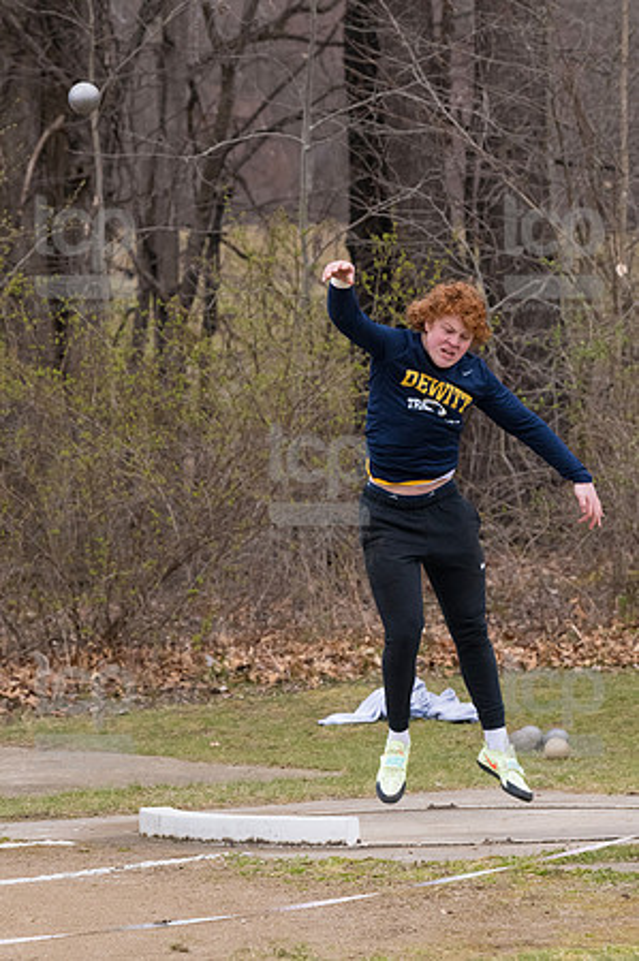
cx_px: 320
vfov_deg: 7.6
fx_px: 7205
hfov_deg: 5.1
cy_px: 480
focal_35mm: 270
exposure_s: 1/1600
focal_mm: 180
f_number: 5
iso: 2000
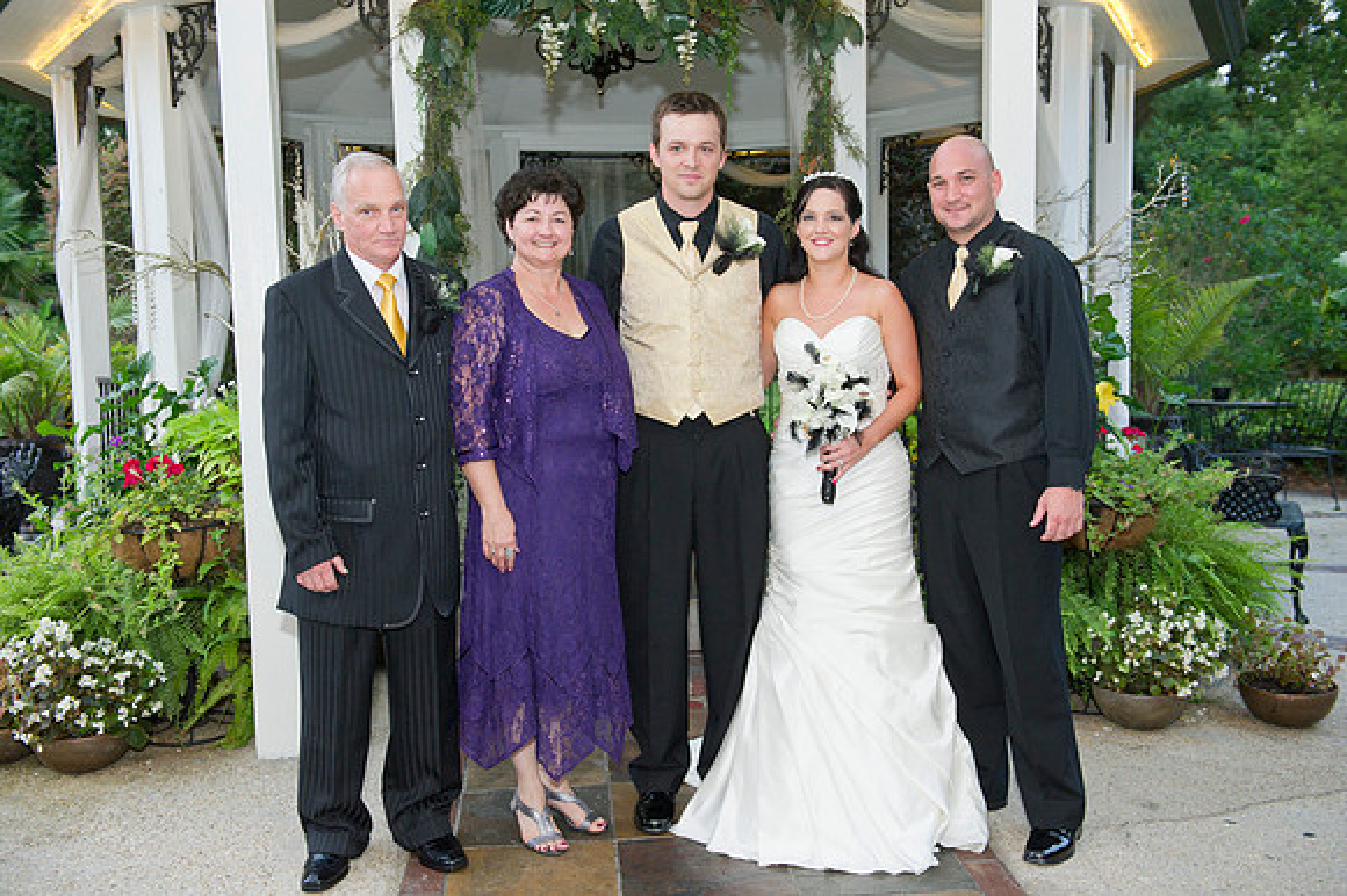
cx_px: 674
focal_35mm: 38
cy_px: 448
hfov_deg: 50.7
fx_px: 1421
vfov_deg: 35.0
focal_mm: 38
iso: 800
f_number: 4
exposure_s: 1/125
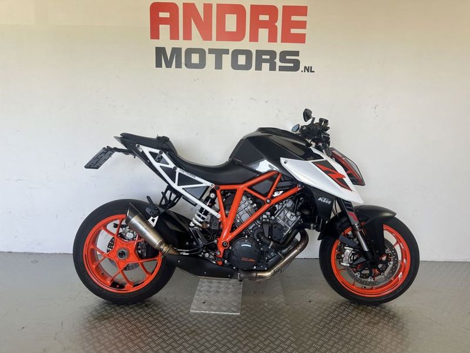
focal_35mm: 26
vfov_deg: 53.1
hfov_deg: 67.3
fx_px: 353
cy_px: 176
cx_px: 235
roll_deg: -2.5
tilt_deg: -11.3
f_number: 1.6
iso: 80
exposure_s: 1/100
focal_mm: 5.1
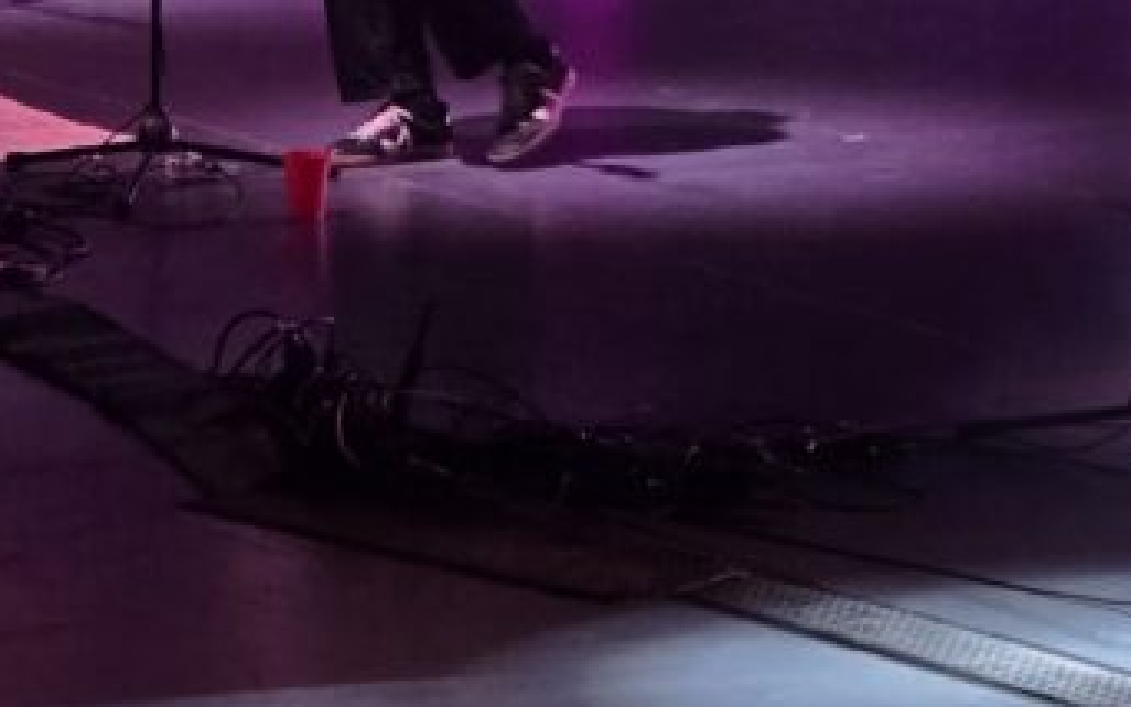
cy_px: -690
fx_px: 11254
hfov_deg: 5.8
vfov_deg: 3.6
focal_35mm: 365
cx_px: 546
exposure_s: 1/53
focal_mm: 18.6
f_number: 3.4
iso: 64
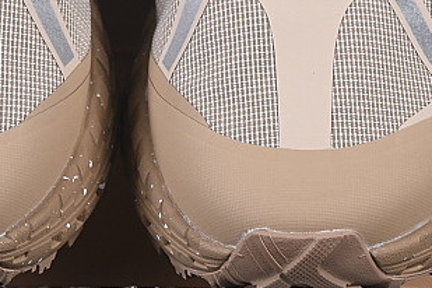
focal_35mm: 262
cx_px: 137
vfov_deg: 5.2
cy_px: -27
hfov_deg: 7.9
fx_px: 3144
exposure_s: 1/80
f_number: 8
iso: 160
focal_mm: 50
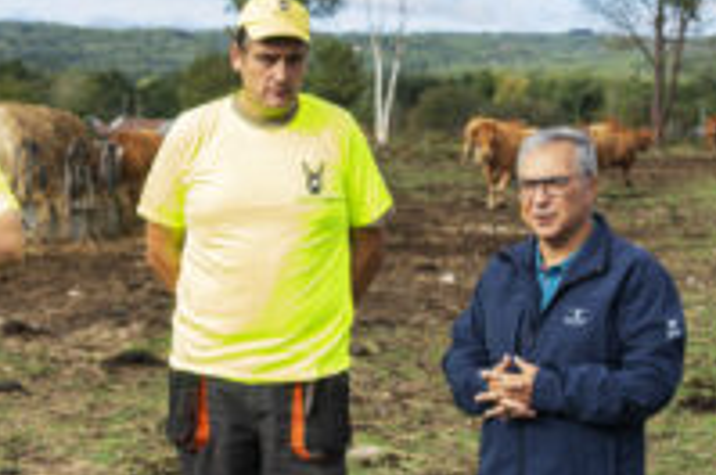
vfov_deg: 18.3
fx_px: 1469
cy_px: 353
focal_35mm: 74
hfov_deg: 27.1
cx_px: 518
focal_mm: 35
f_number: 4
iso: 100
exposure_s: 1/250
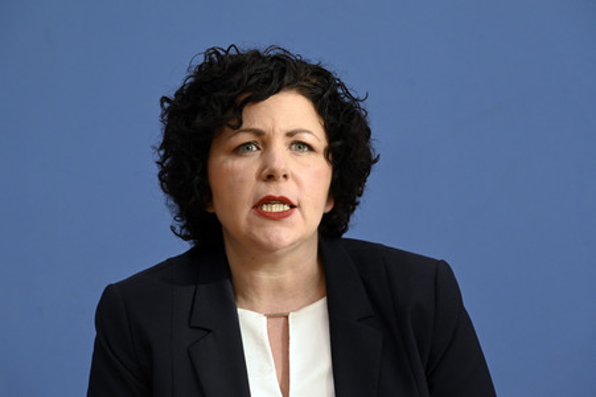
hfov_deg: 17.1
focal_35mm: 120
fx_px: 1985
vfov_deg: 11.4
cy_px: 198
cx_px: 298
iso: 2000
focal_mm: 120
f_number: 7.1
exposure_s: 1/400
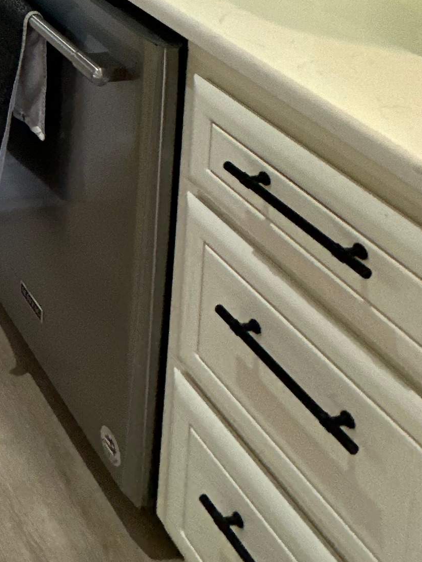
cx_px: -308
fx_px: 829
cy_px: -280
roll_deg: +0.8
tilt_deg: -2.9
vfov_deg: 26.8
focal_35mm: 51
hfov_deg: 21.0
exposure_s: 1/120
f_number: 2.2
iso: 250
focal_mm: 2.22
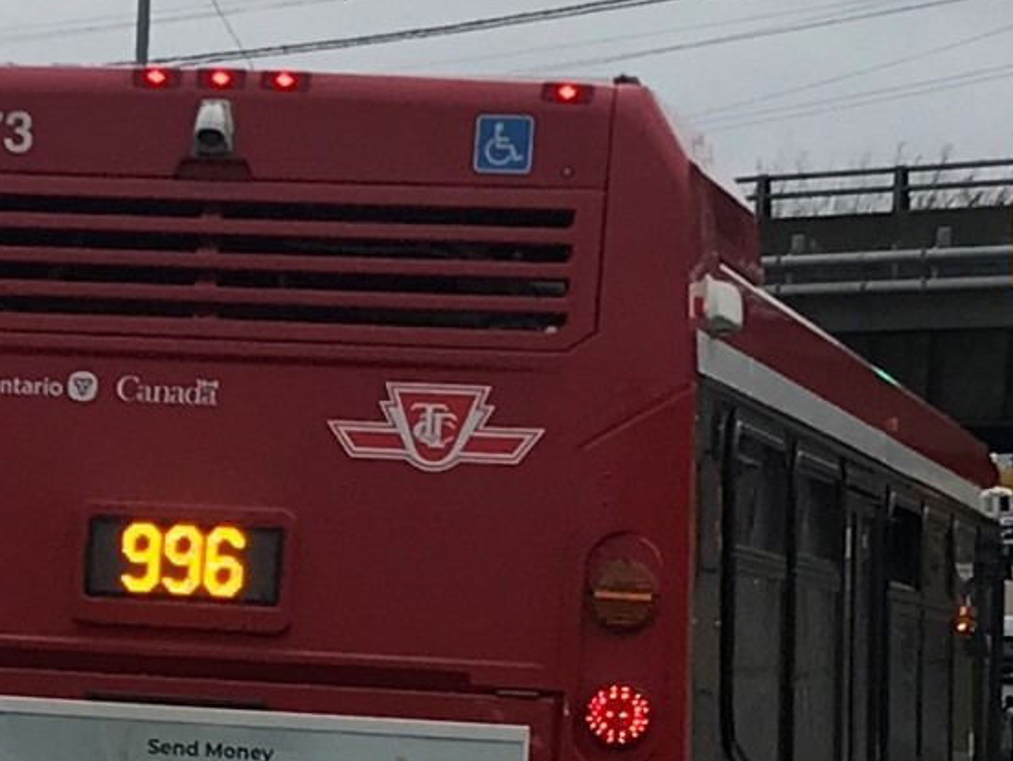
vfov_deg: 27.2
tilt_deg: -1.3
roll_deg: -2.1
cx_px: 342
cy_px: 665
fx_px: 1523
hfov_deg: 36.4
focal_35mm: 52
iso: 20
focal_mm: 3.99
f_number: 1.8
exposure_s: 1/252
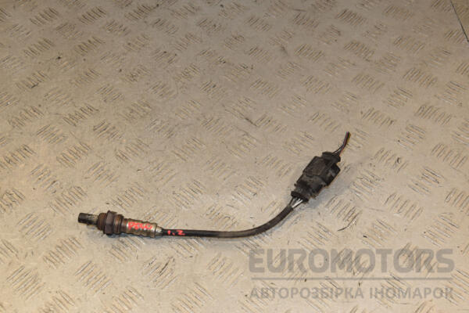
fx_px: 625
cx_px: 234
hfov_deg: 41.1
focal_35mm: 48
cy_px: 156
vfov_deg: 28.1
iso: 800
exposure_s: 1/200
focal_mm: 32
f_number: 10
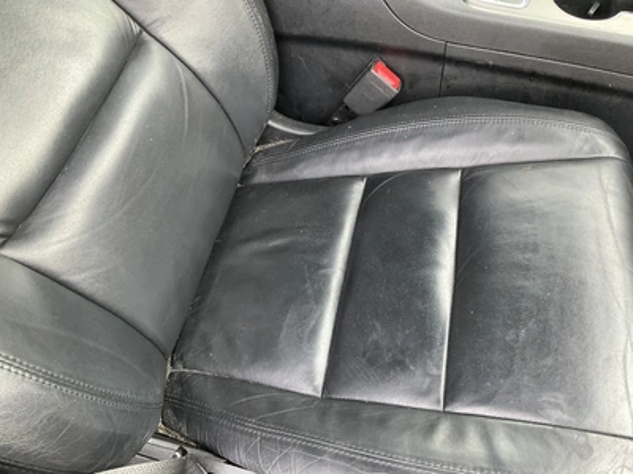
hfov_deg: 61.7
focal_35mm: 29
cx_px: 316
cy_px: 237
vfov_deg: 48.2
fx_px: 530
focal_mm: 3
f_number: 1.8
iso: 160
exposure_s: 1/60
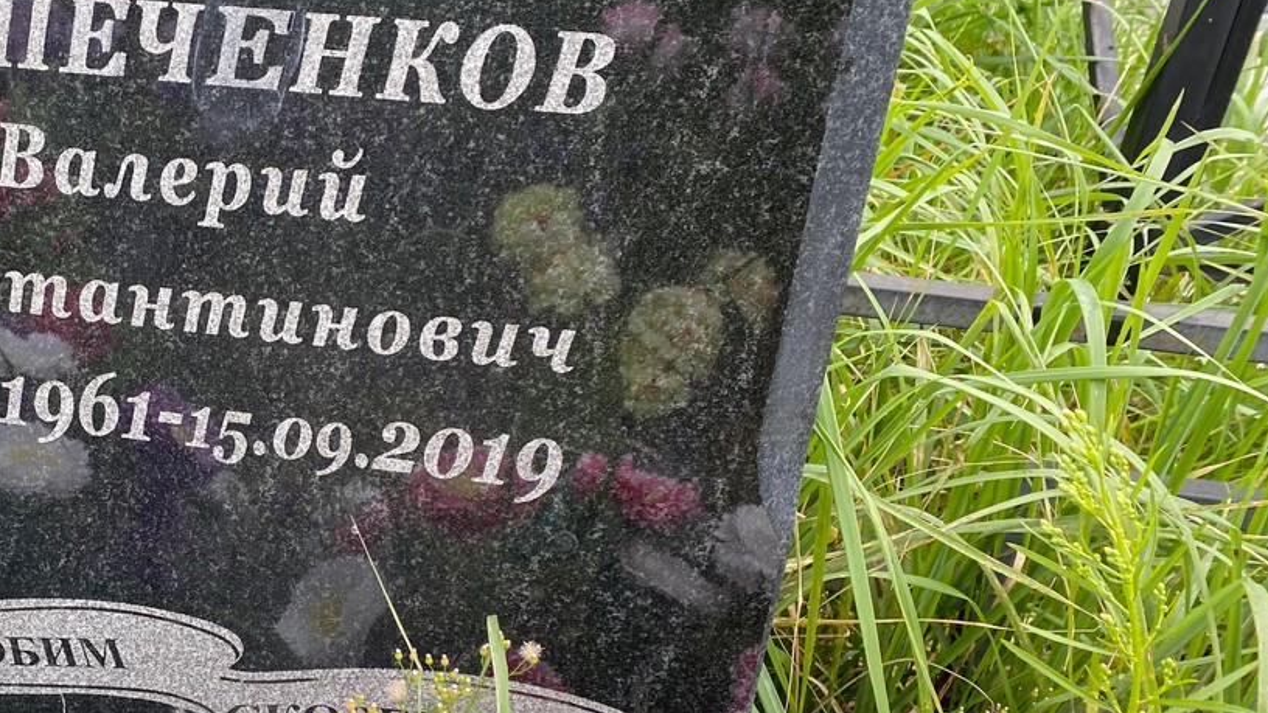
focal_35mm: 50
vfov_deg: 23.8
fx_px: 1681
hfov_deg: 39.1
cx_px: 185
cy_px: 497
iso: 32
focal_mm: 4.25
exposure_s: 1/187
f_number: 1.8
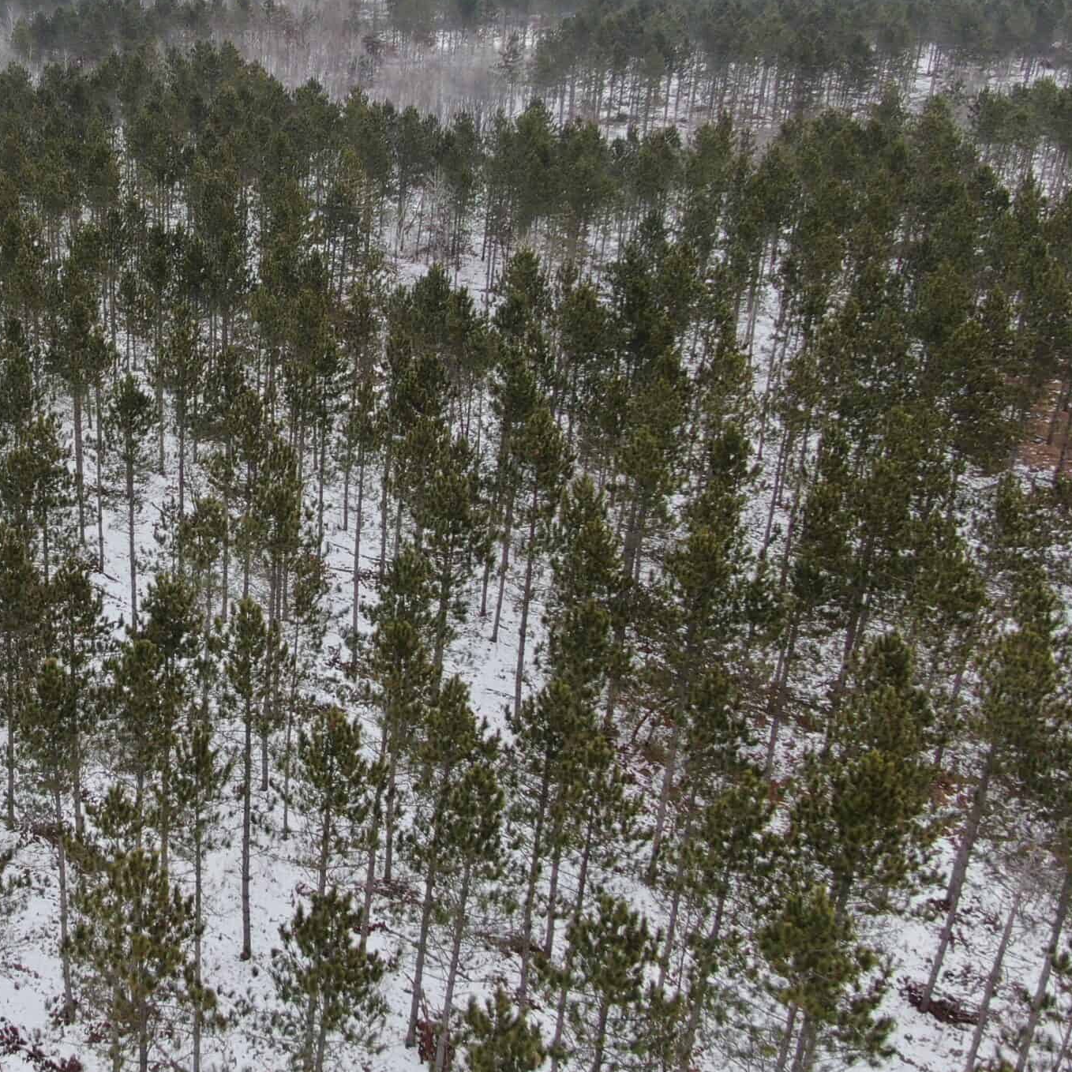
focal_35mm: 40
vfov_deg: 41.6
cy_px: 422
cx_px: 108
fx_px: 1401
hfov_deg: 38.9
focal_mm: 4.39
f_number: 2.8
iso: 100
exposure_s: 1/240
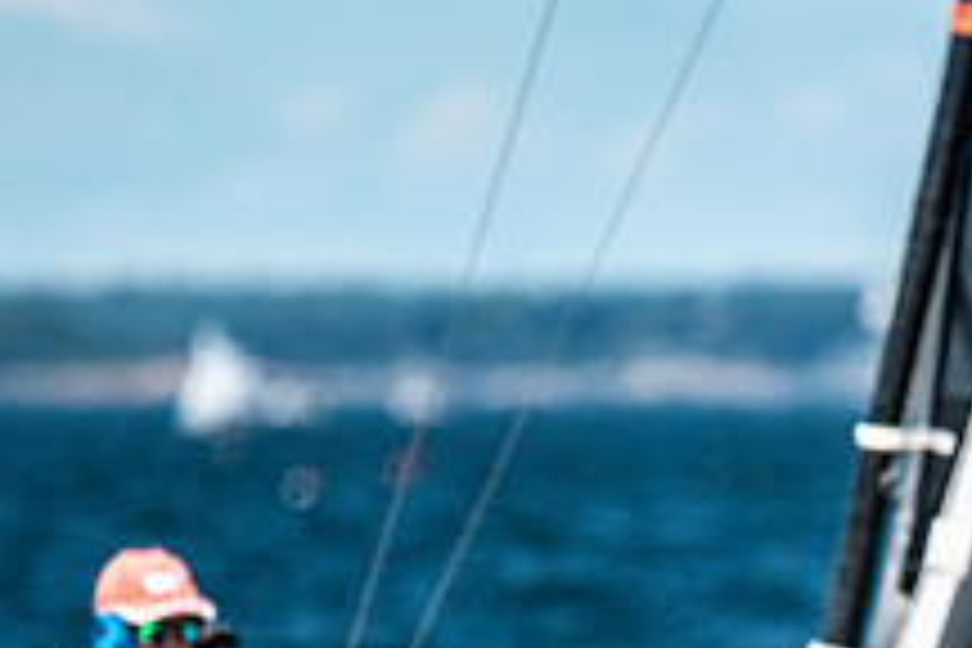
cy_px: 866
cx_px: 1071
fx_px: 32559
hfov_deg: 1.7
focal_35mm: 1206
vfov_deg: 1.1
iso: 500
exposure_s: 1/6400
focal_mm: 300
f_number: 5
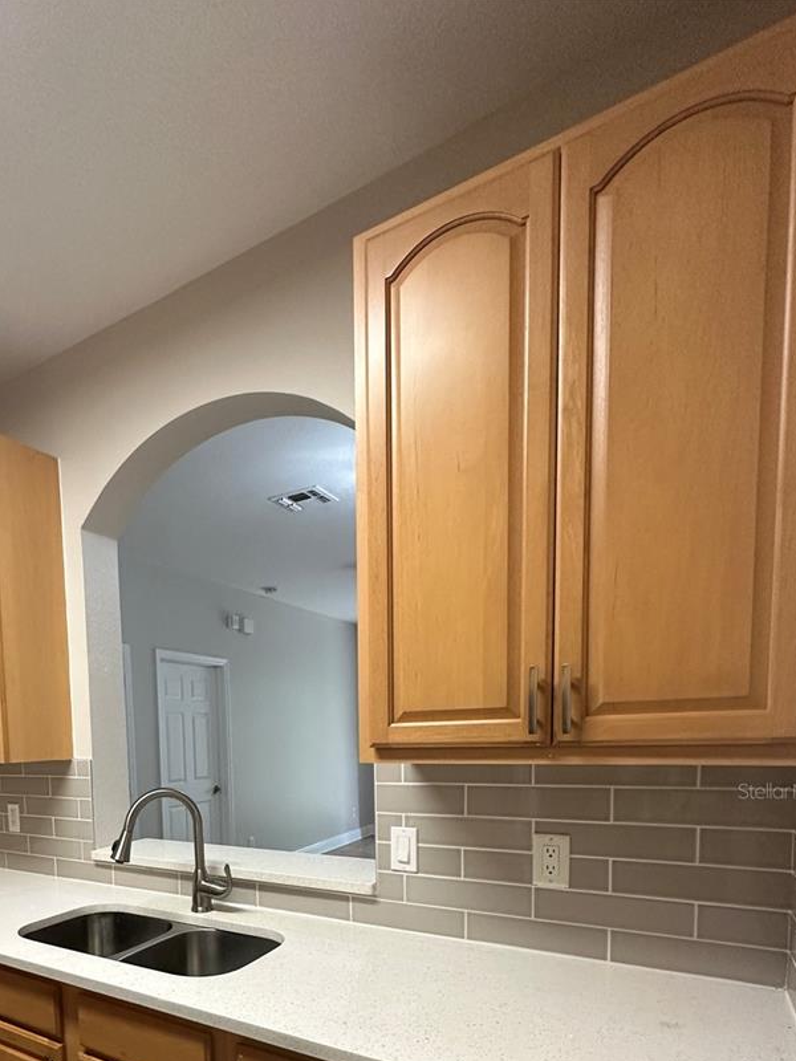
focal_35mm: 21
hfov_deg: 61.1
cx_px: 235
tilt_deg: -5.2
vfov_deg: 73.6
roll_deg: +1.5
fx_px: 644
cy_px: 790
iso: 250
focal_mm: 2.22
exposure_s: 1/120
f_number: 2.2
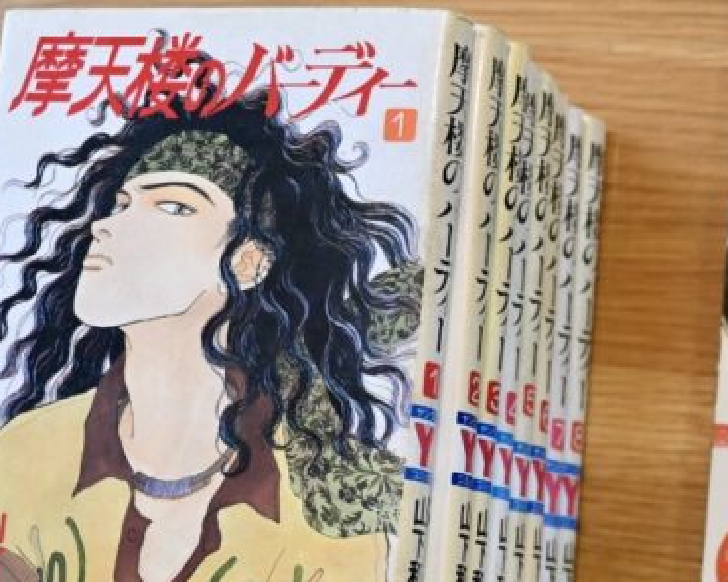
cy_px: 314
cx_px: 702
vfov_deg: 18.7
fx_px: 1766
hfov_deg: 22.5
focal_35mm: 82
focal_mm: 28
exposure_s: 1/125
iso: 1100
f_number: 2.8
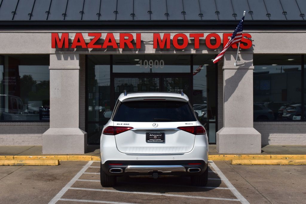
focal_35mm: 57
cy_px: 102
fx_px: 484
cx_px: 153
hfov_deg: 35.1
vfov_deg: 23.8
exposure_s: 1/800
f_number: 13
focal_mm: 38
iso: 200
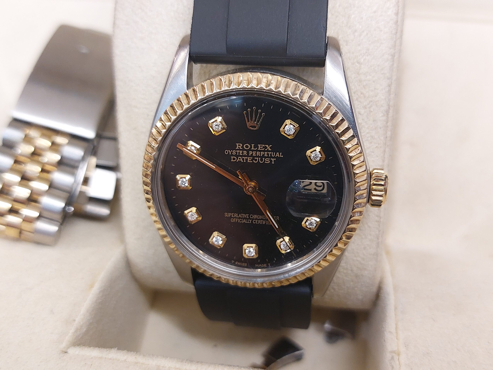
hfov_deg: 69.4
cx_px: 246
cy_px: 185
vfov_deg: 54.9
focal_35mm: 25
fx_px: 356
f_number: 1.8
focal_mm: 5.23
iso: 250
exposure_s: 1/50
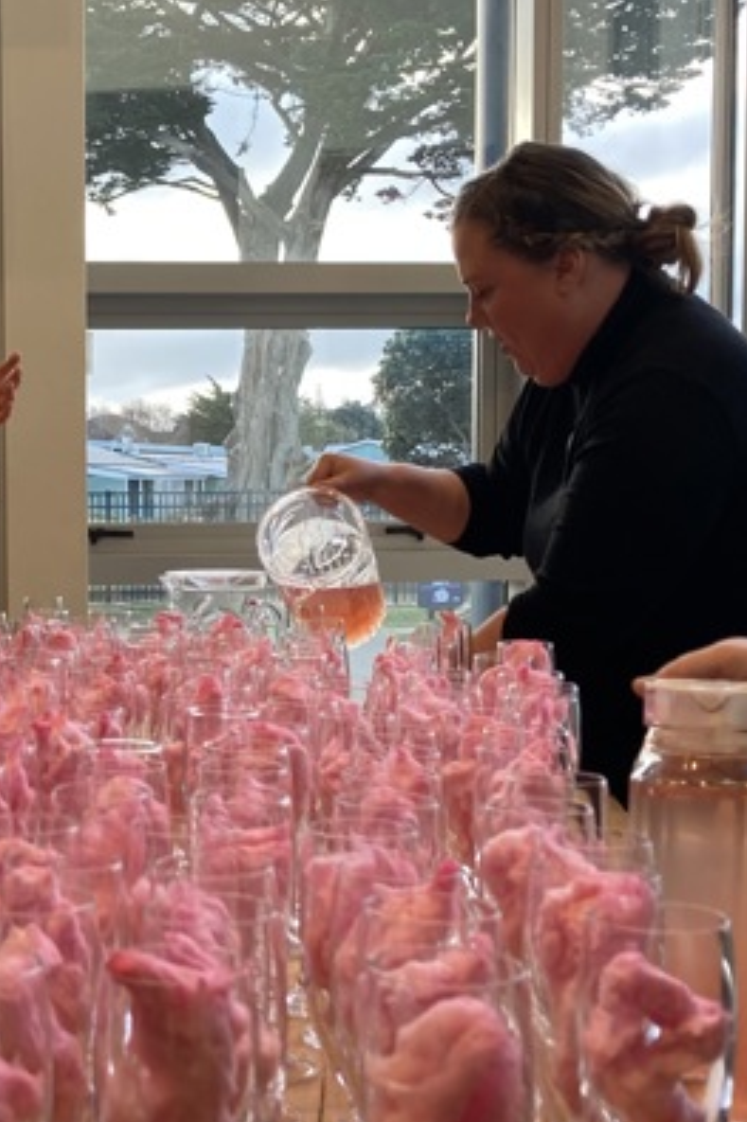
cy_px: 656
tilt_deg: -3.7
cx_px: 6
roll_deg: -0.2
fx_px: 1838
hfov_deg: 22.1
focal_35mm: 59
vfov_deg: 33.9
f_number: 1.8
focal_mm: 3.99
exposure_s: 1/50
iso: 50
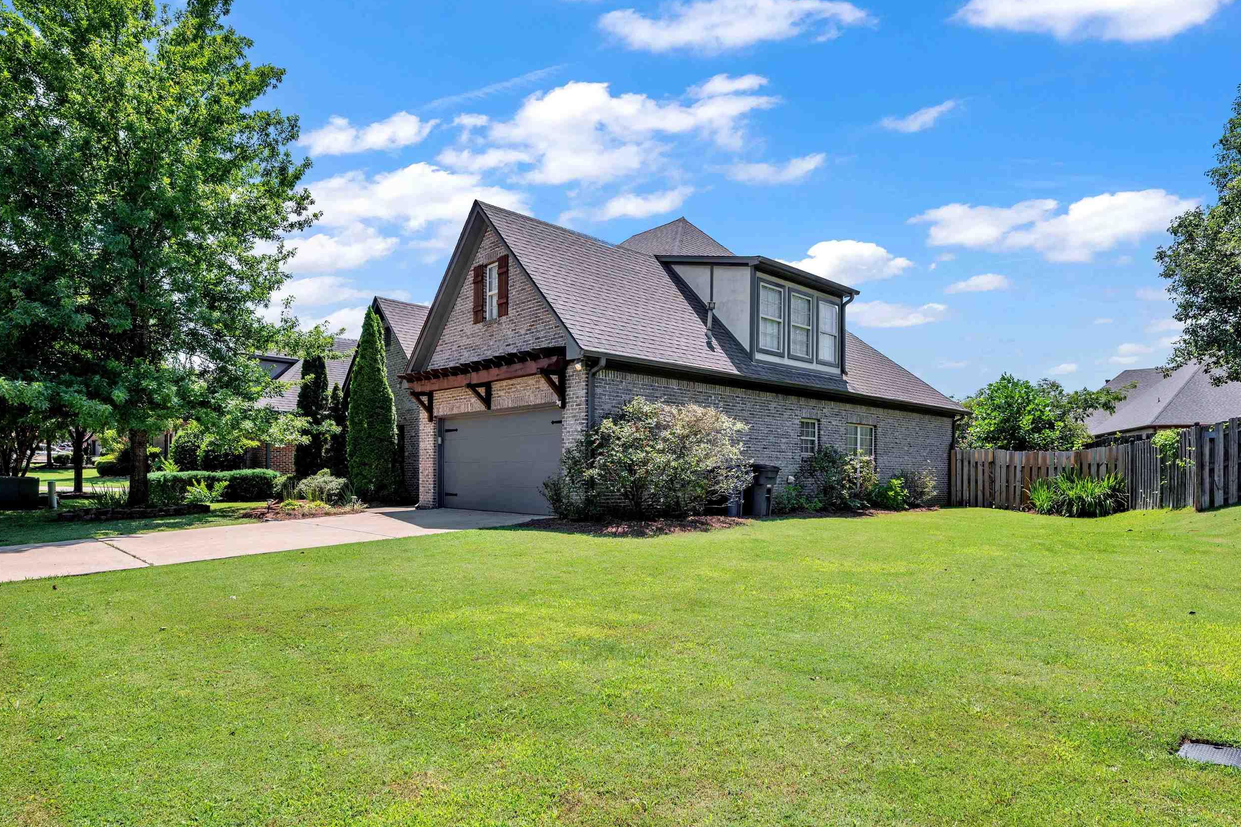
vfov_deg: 59.2
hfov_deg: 81.2
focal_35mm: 21
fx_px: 724
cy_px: 476
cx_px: 648
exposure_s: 1/200
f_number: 8
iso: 80
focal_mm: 17
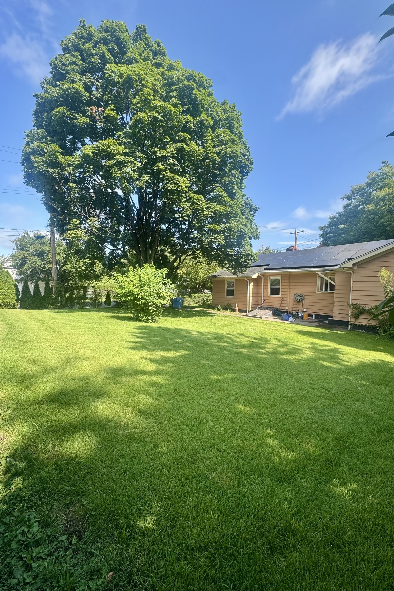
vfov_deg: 100.4
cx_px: 185
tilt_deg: -3.9
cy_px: 304
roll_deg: +0.3
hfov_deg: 77.2
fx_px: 246
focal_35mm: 15
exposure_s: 1/495
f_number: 2.2
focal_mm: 2.22
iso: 40
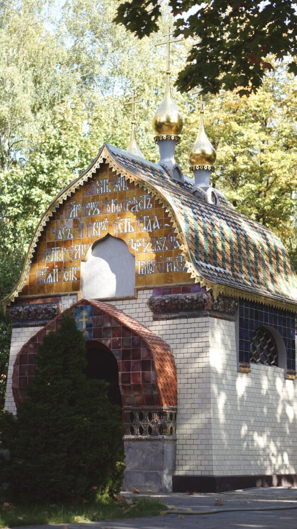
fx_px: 1107
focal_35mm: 79
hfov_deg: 15.3
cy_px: 264
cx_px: 155
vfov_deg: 26.9
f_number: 1.8
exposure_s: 1/1000
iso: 100
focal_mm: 50
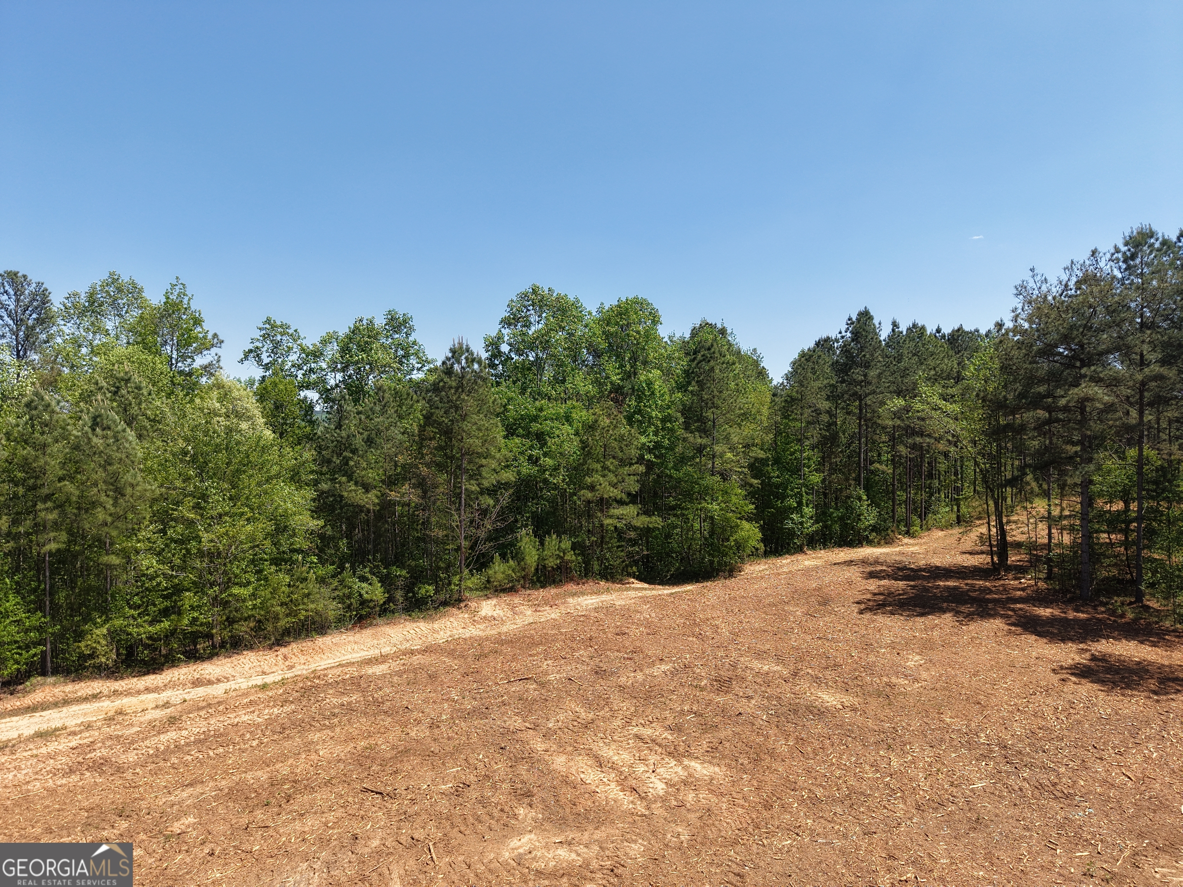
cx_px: 592
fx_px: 820
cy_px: 444
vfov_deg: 56.8
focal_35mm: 24
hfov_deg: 71.6
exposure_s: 1/2500
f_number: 1.8
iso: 120
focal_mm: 8.67
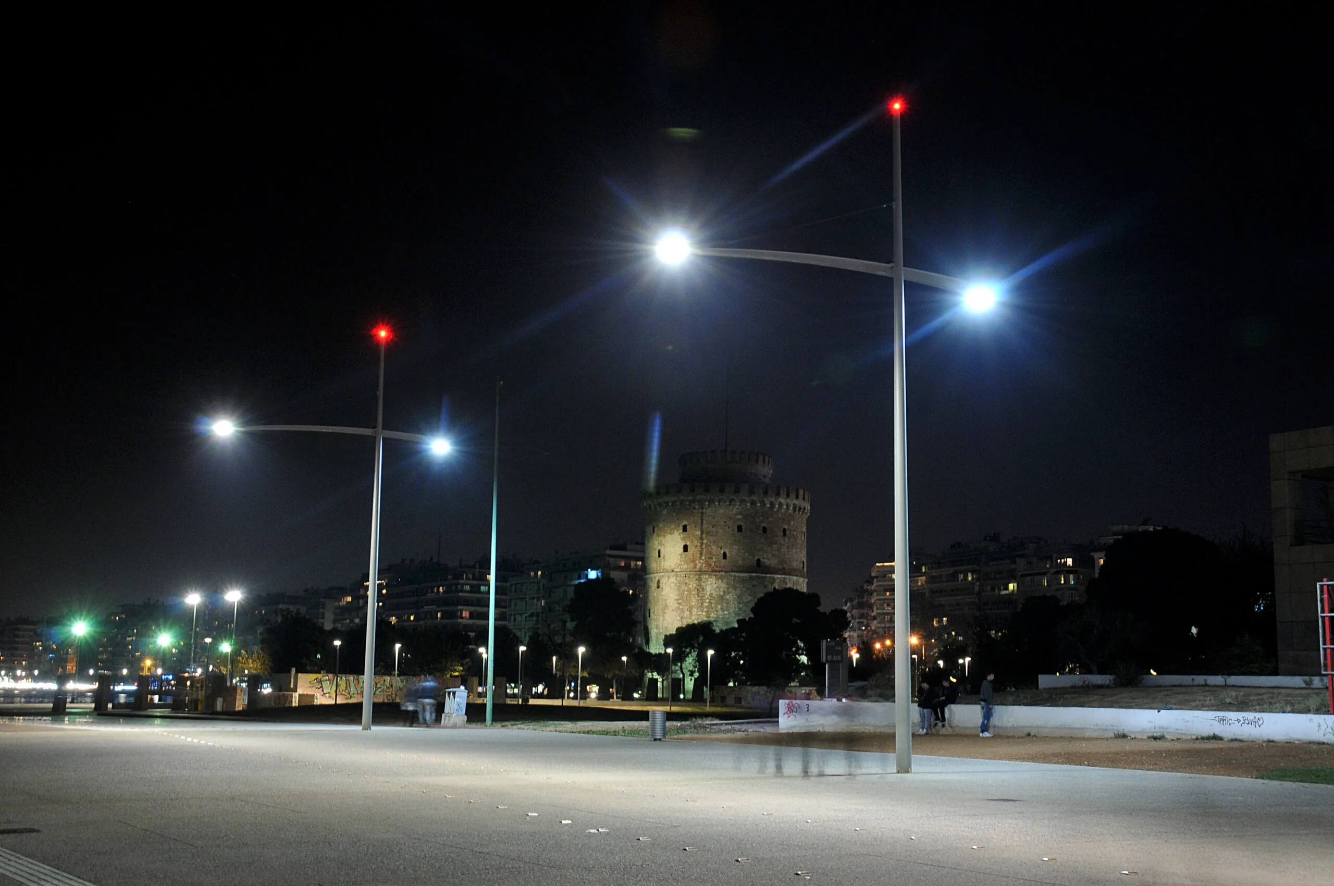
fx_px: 1499
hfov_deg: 48.0
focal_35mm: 40
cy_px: 443
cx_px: 667
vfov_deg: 32.9
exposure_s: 2
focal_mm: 27
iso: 640
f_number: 11
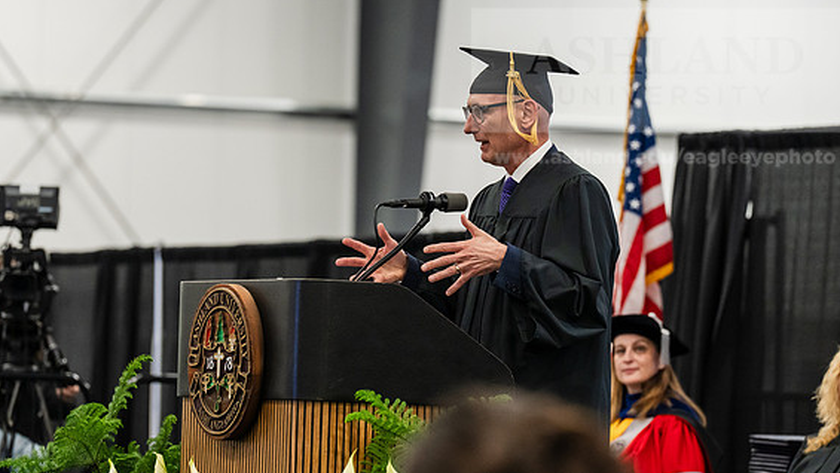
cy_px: 188
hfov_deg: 10.0
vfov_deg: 5.7
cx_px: 427
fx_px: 4789
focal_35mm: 215
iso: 4000
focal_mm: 200
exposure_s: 1/200
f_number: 5
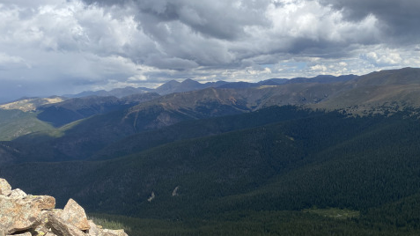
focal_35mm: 38
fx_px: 423
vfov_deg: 31.0
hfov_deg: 52.2
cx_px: 266
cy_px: 154
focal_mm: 4.25
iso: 32
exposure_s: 1/2463
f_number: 1.8
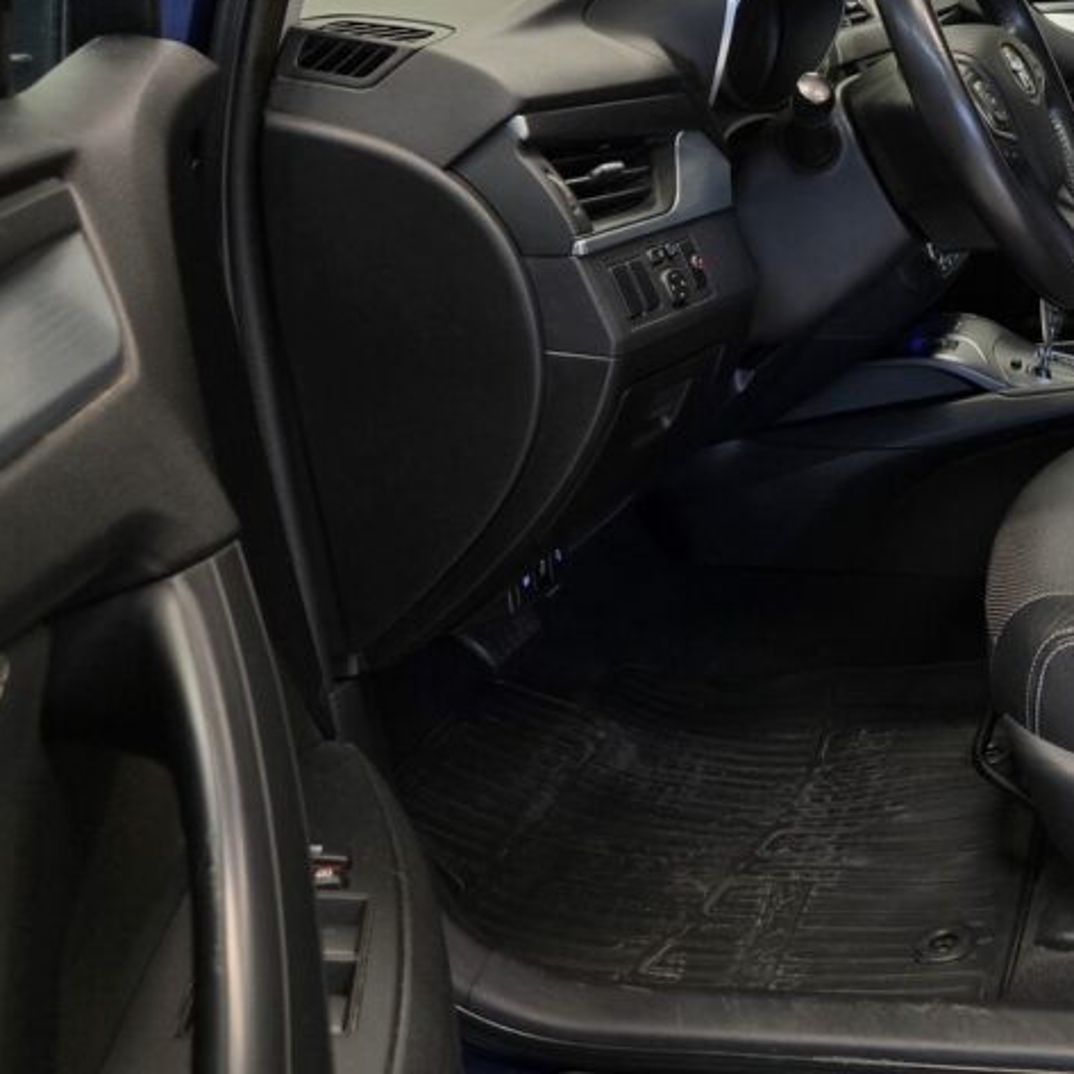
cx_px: 1122
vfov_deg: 38.0
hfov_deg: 34.2
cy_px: 384
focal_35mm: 44
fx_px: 1544
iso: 200
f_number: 1.8
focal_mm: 5.4
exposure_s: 1/100
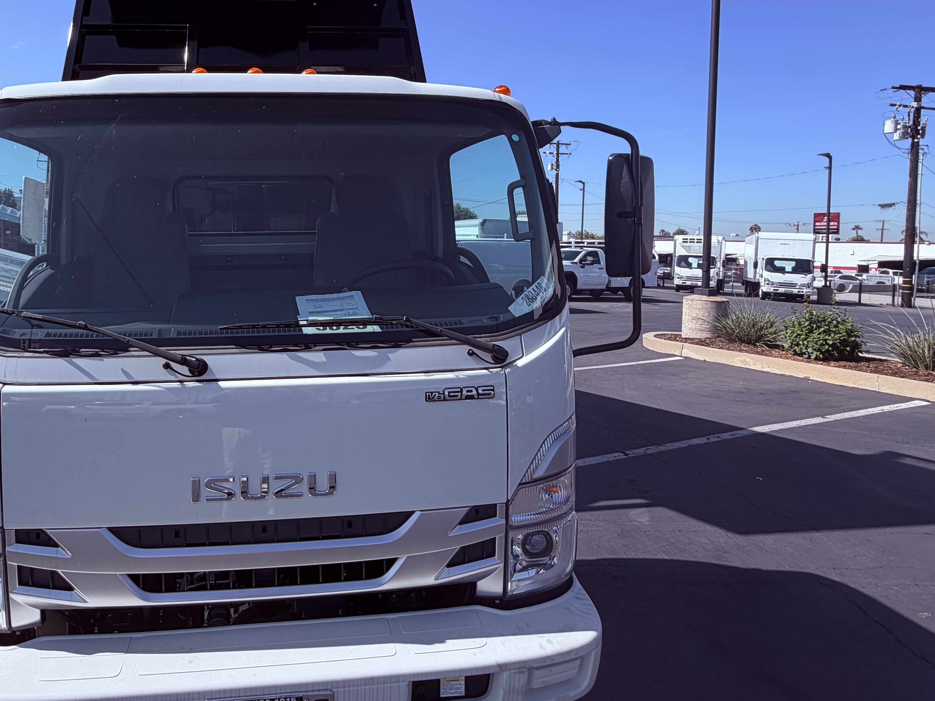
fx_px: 594
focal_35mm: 22
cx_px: 307
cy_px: 247
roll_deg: -1.4
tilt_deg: -0.4
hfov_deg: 73.9
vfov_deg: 60.0
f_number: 2.2
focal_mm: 2.22
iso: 25
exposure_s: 1/770
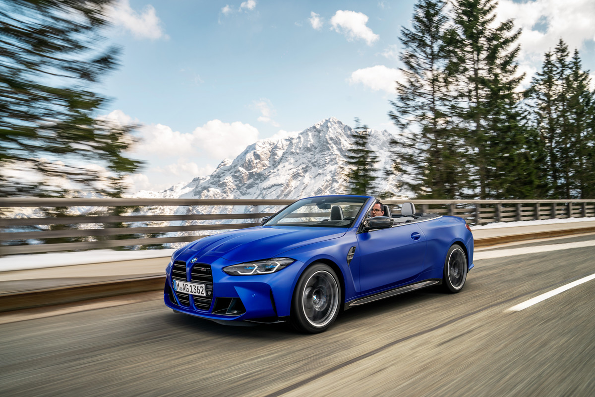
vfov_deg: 43.6
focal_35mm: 30
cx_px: 298
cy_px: 198
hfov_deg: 61.9
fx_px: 496
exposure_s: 1/30
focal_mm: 30
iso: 100
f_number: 9
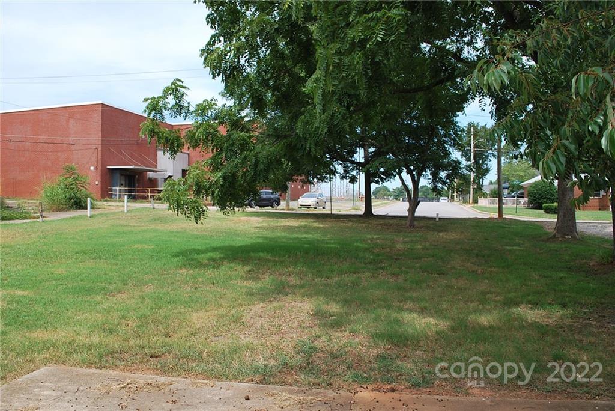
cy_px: 206
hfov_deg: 67.4
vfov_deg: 48.0
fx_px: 461
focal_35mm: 27
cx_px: 308
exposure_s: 1/200
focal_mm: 18
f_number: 7.1
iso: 100
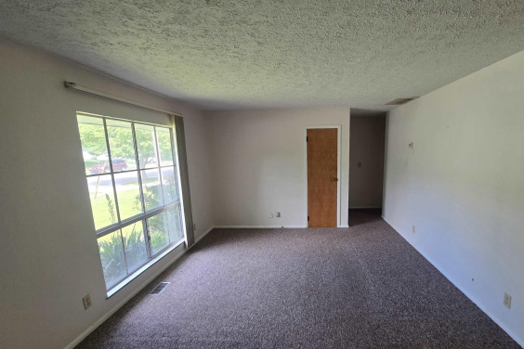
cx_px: 300
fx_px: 233
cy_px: 197
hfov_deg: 96.1
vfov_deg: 73.4
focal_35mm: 16
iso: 64
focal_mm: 2.2
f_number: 2.2
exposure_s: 1/60.2
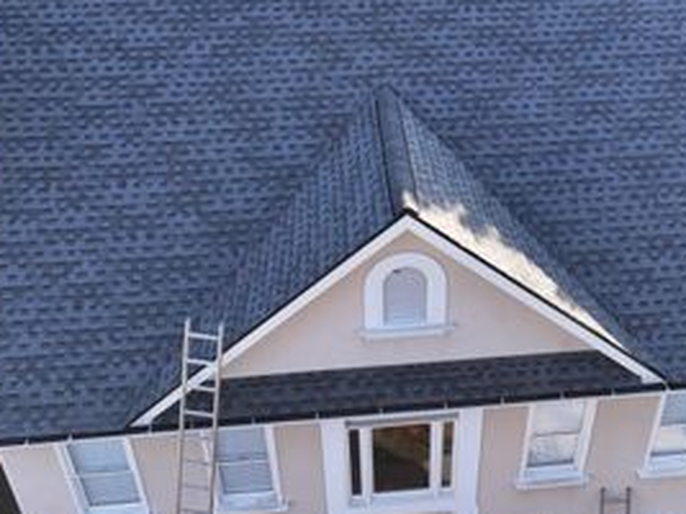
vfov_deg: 39.0
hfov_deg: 51.2
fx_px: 713
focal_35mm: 36
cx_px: 393
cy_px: 157
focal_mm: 12.29
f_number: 2.8
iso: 130
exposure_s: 1/320
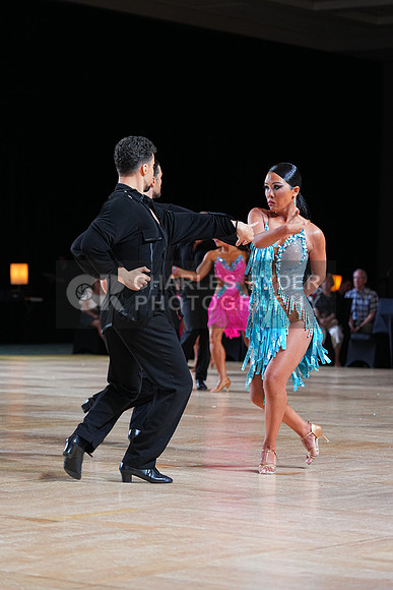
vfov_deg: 17.6
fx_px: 1898
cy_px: 295
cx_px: 196
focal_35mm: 116
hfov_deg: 11.8
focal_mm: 116
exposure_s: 1/500
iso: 1600
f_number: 4
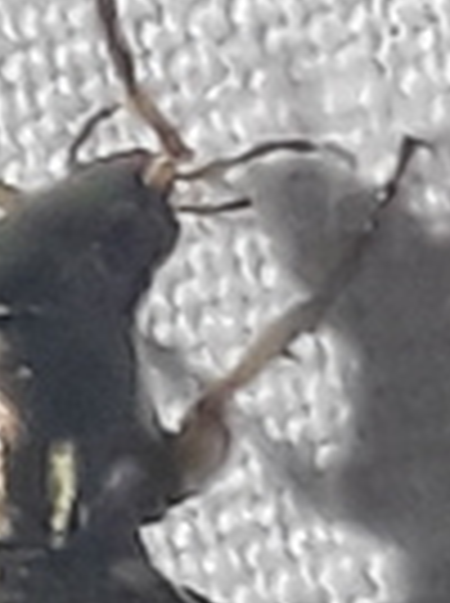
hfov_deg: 11.5
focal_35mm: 129
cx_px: 270
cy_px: 644
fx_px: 2243
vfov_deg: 15.0
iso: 250
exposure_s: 1/50
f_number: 1.7
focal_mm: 3.71
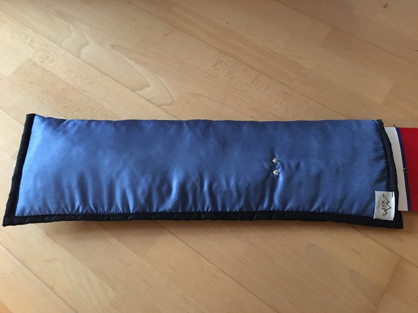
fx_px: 350
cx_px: 209
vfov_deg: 48.2
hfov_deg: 61.7
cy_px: 156
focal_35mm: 29
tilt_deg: -66.5
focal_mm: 4.15
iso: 500
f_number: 2.2
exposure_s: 1/17
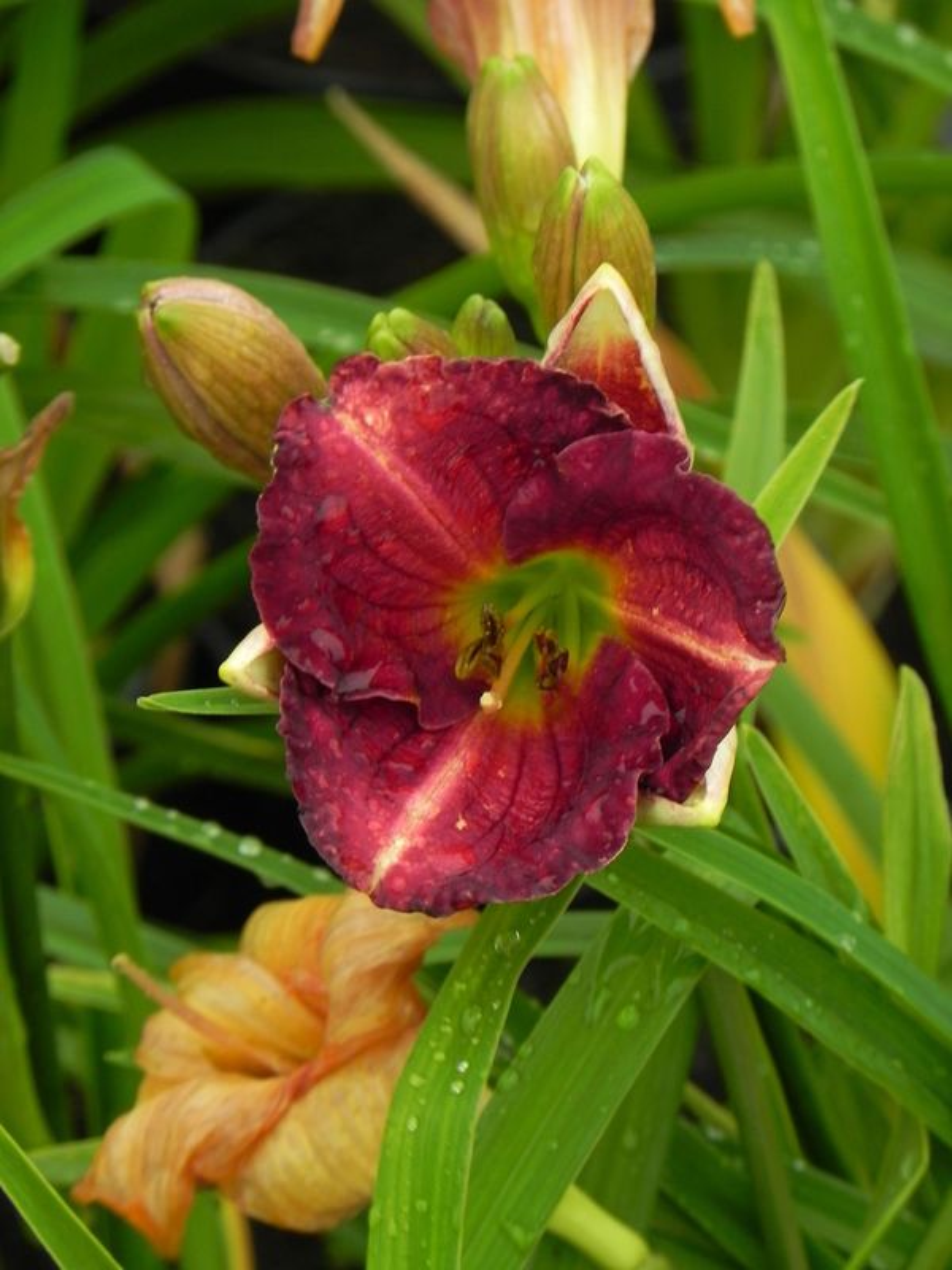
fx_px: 10671
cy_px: 635
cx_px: 476
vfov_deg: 6.8
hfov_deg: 5.1
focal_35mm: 291
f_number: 5
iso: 160
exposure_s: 1/50
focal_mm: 51.8
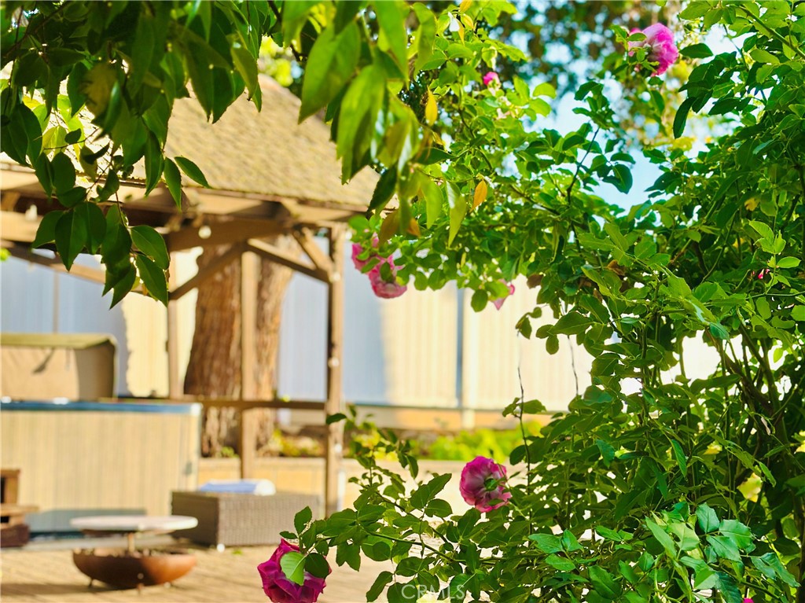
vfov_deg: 30.2
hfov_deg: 39.7
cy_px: 302
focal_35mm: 48
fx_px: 1116
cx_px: 402
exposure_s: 1/646
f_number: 1.78
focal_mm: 6.86
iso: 80
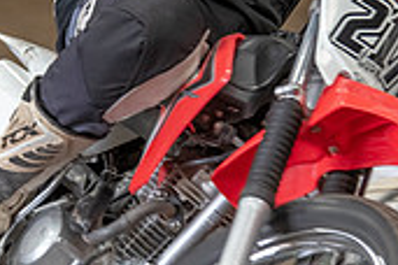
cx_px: 186
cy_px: 119
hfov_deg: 3.7
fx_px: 6124
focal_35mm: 554
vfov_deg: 2.5
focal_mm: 122
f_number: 3.5
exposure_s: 1/160
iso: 1400
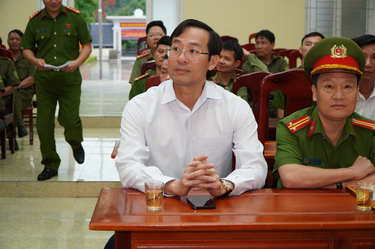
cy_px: 124
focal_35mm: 60
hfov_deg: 33.4
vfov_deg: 22.6
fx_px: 624
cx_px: 188
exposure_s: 1/80
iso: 1600
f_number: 4
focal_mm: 40
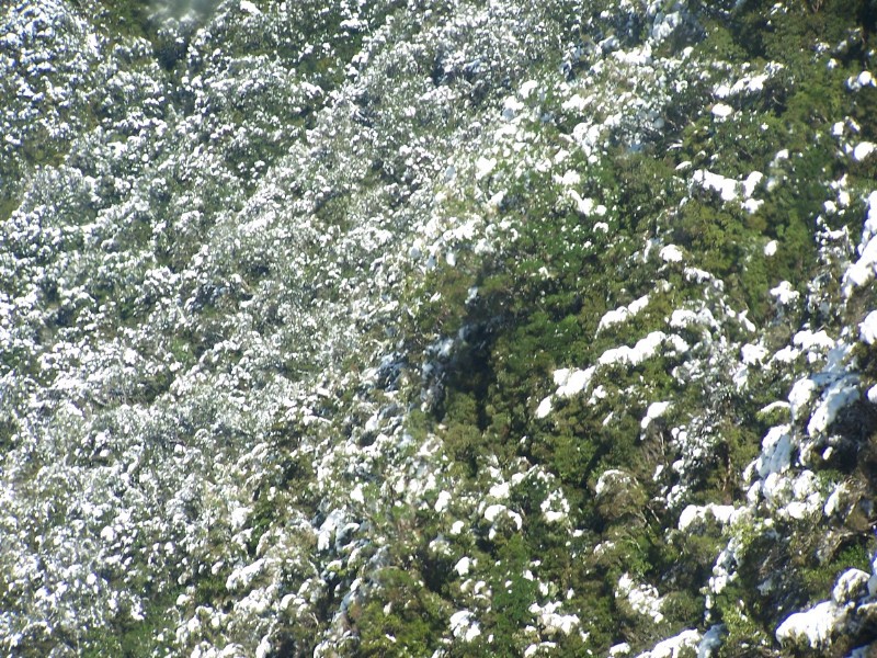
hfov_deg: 9.1
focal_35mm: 218
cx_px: 438
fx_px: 5523
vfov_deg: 6.8
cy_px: 329
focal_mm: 36.2
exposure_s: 1/500
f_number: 3.2
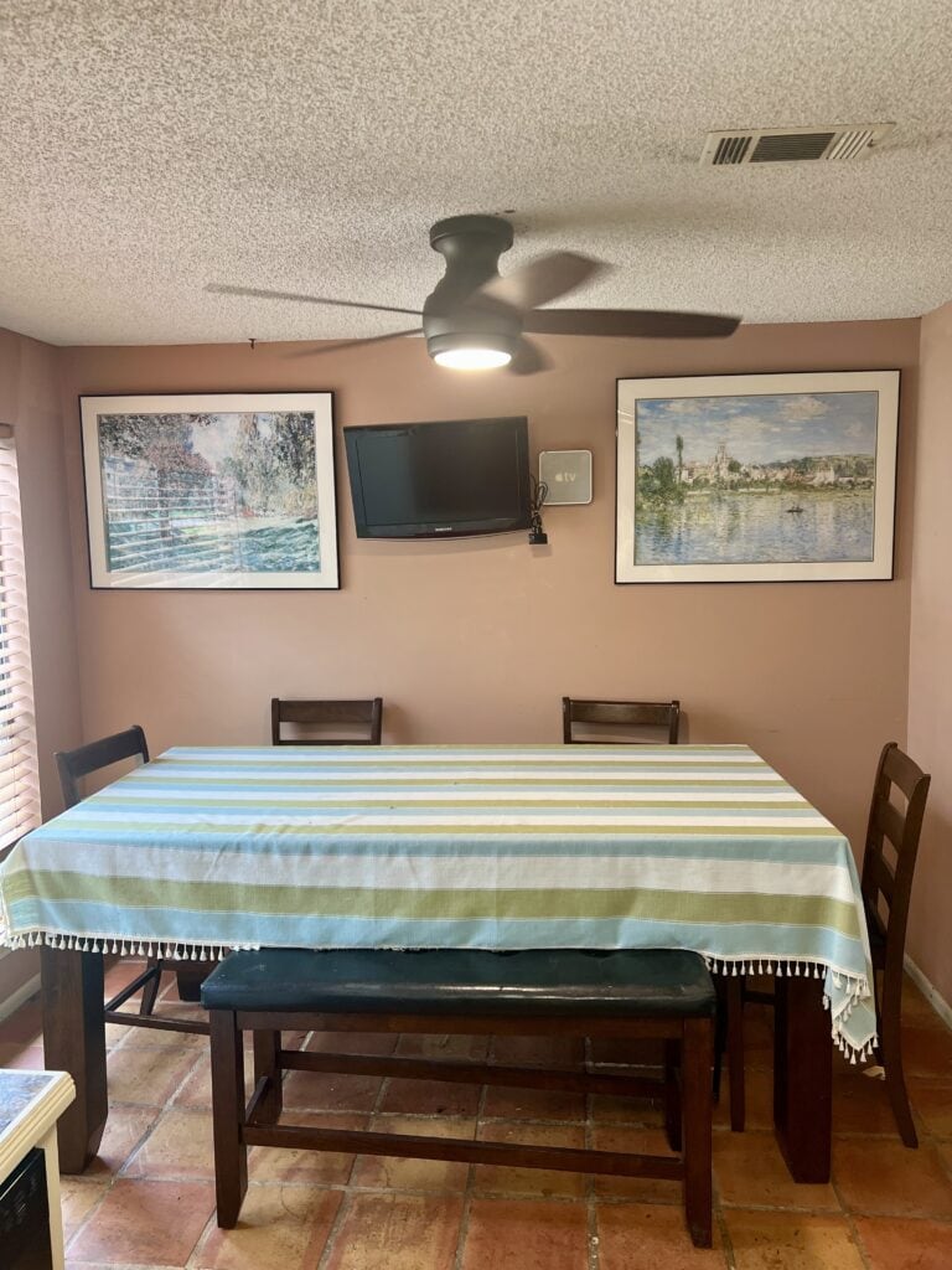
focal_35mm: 26
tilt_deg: -5.5
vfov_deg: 67.3
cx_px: 476
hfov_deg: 53.1
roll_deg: +0.6
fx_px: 953
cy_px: 635
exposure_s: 1/120
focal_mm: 5.7
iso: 125
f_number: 1.5
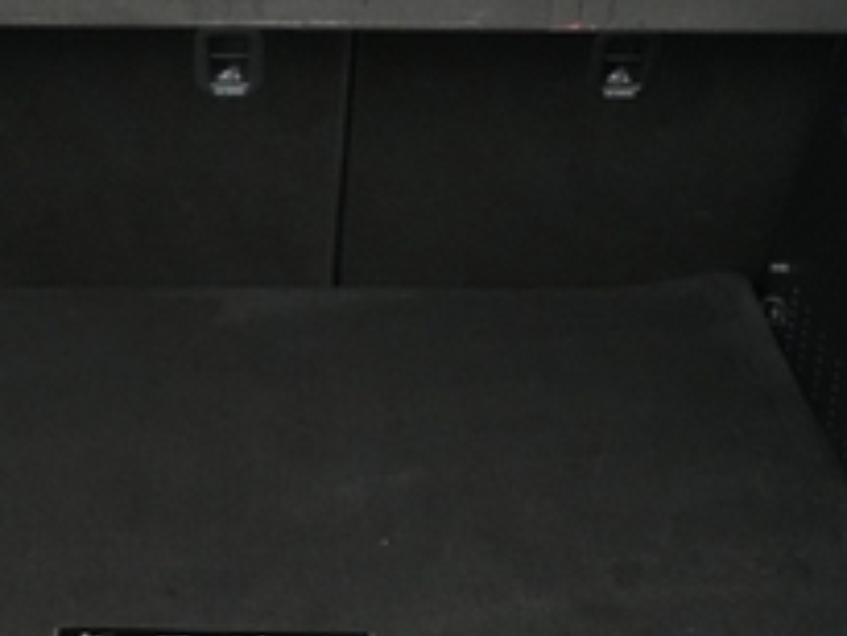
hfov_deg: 25.7
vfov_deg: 19.7
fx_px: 1836
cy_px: 281
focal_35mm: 75
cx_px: 219
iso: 6400
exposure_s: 1/160
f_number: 2.8
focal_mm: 25
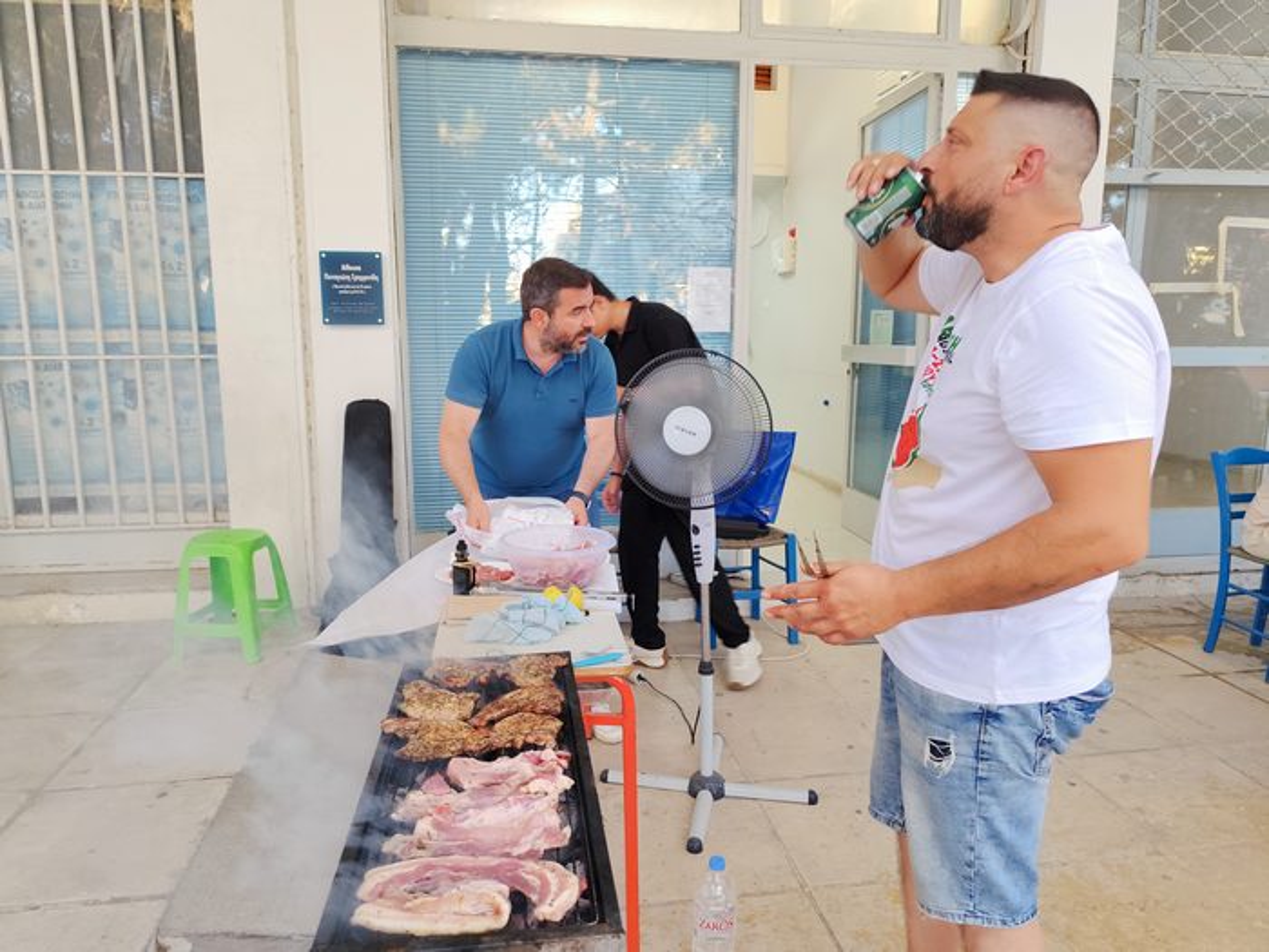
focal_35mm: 23
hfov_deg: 73.9
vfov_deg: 58.9
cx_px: 634
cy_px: 476
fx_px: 843
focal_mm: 6.14
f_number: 1.65
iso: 250
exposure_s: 1/50
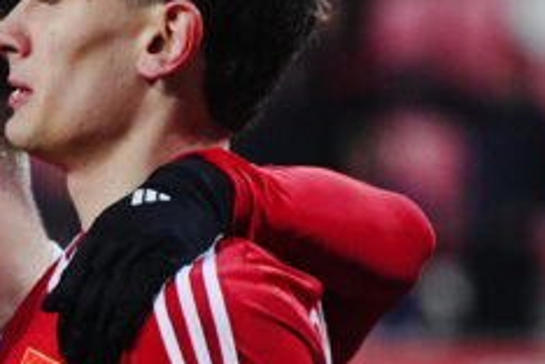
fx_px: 14093
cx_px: -184
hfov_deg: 2.2
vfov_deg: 1.5
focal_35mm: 931
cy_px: 456
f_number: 3.2
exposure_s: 1/3200
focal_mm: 176
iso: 2500
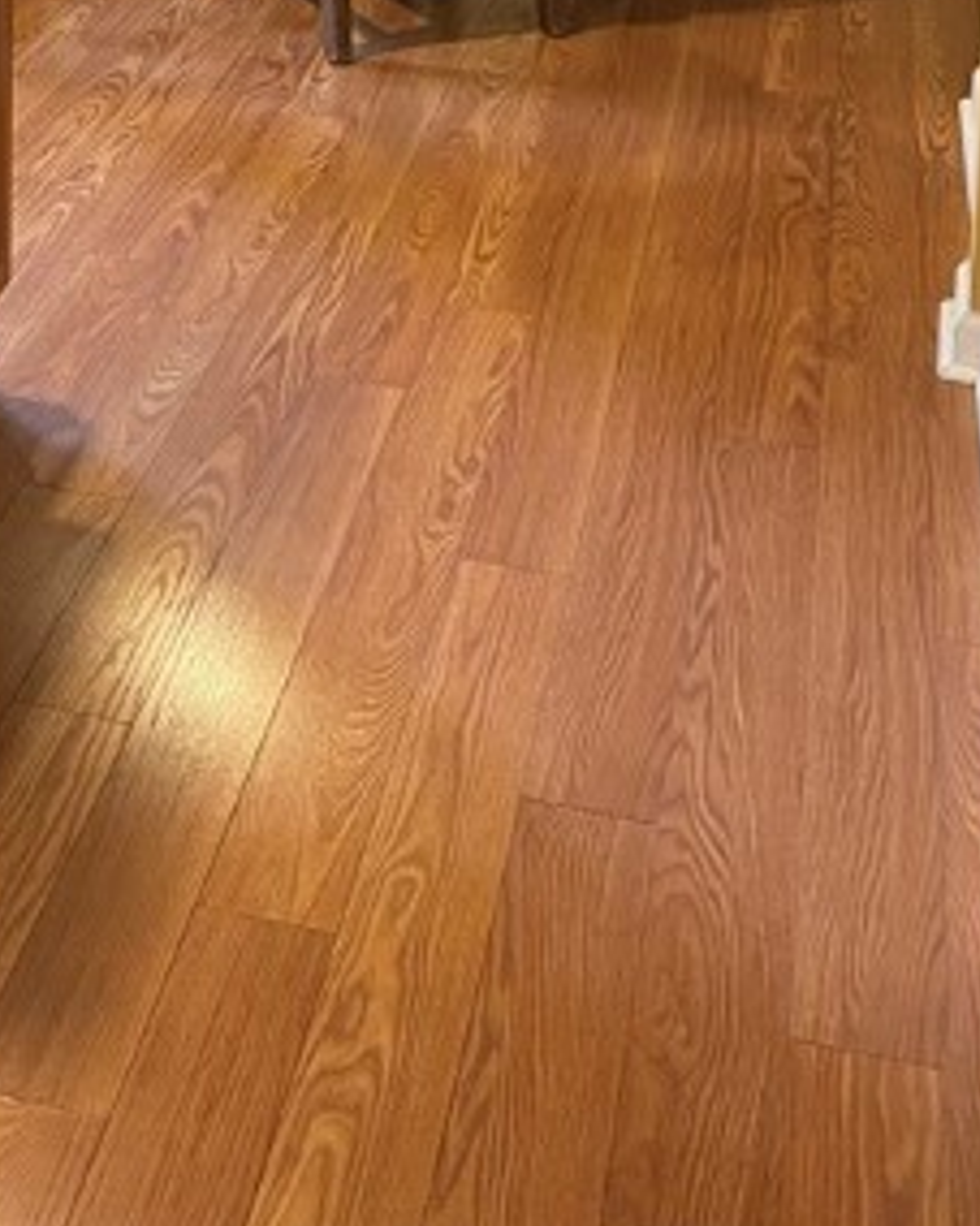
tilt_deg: -10.7
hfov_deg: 22.7
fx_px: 2394
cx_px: 142
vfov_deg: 25.1
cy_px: -341
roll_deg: -1.0
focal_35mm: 66
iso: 400
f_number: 1.6
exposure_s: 1/40
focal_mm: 5.1
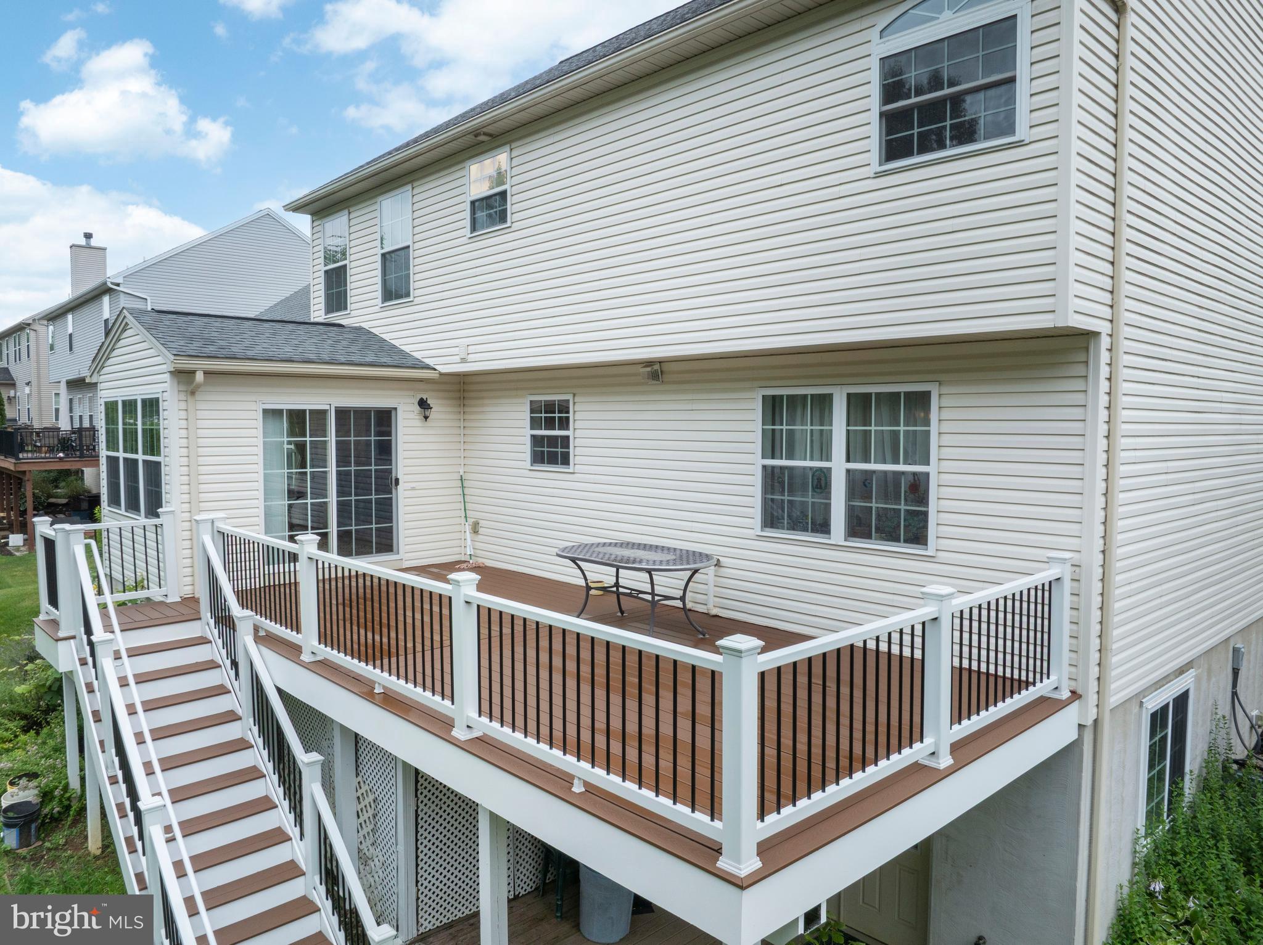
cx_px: 632
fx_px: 875
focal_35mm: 24
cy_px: 472
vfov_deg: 56.8
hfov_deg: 71.6
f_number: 7.1
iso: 100
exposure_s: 1/200
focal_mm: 12.29
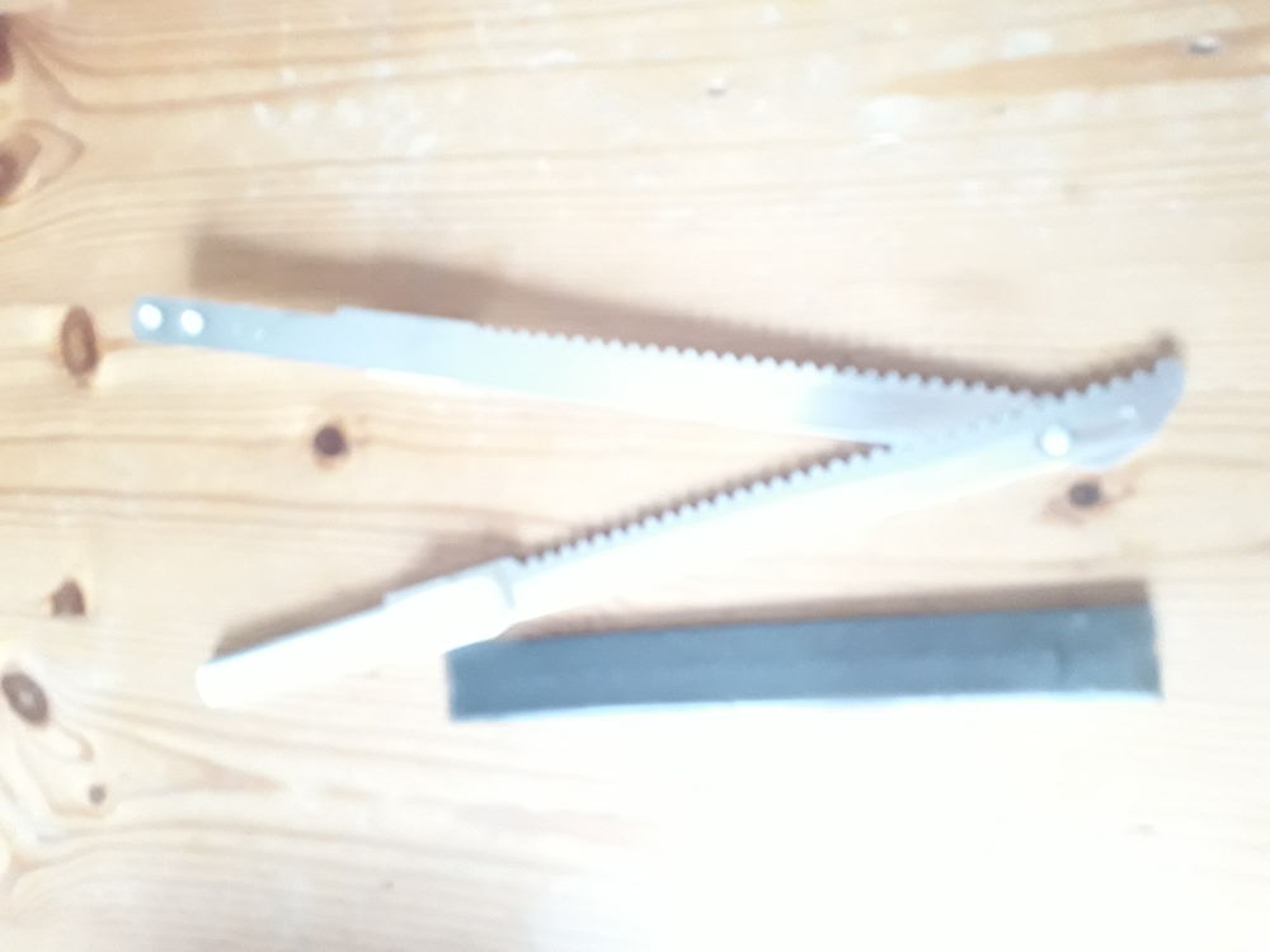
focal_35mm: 27
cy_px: 476
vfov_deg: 51.4
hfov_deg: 65.3
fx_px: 991
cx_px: 635
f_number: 1.9
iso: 640
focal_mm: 3.6
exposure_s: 1/17
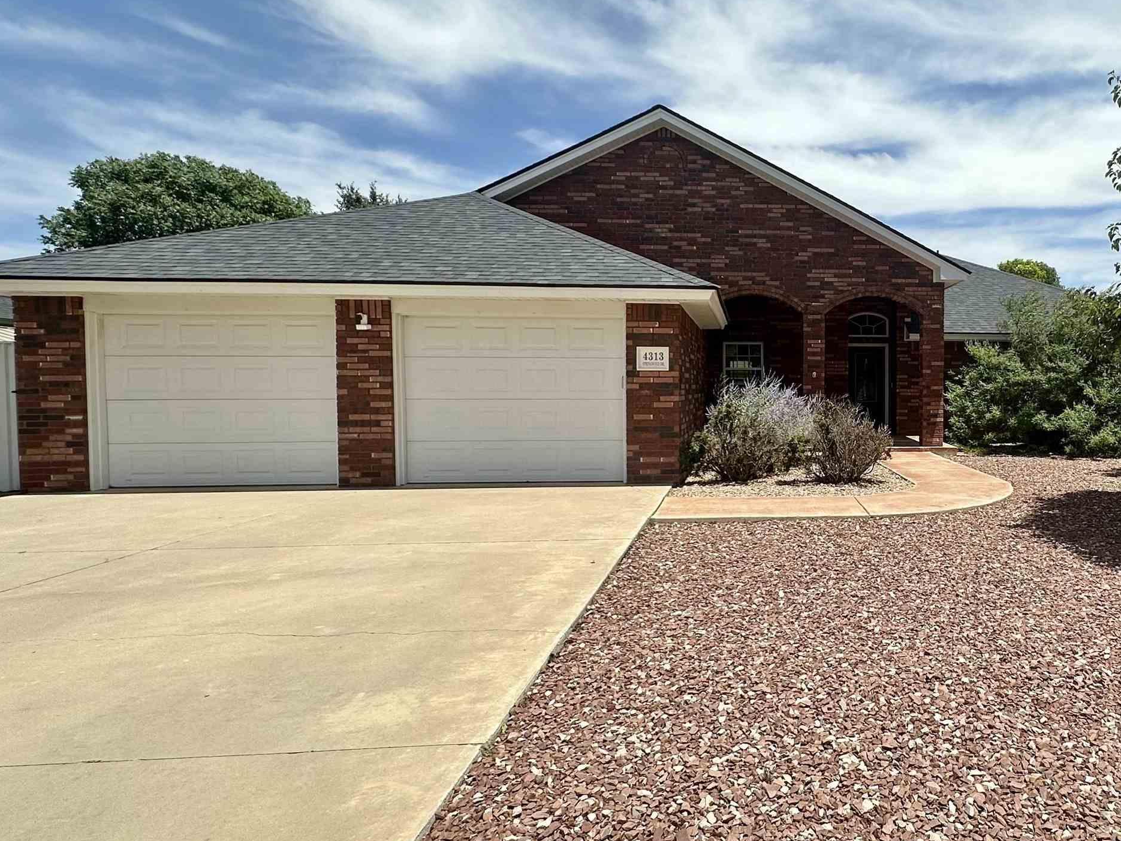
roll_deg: -1.2
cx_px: 824
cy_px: 416
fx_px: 745
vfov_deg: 58.9
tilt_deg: -1.1
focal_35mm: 23
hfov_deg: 69.6
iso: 50
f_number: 2.2
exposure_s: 1/2618
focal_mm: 2.22
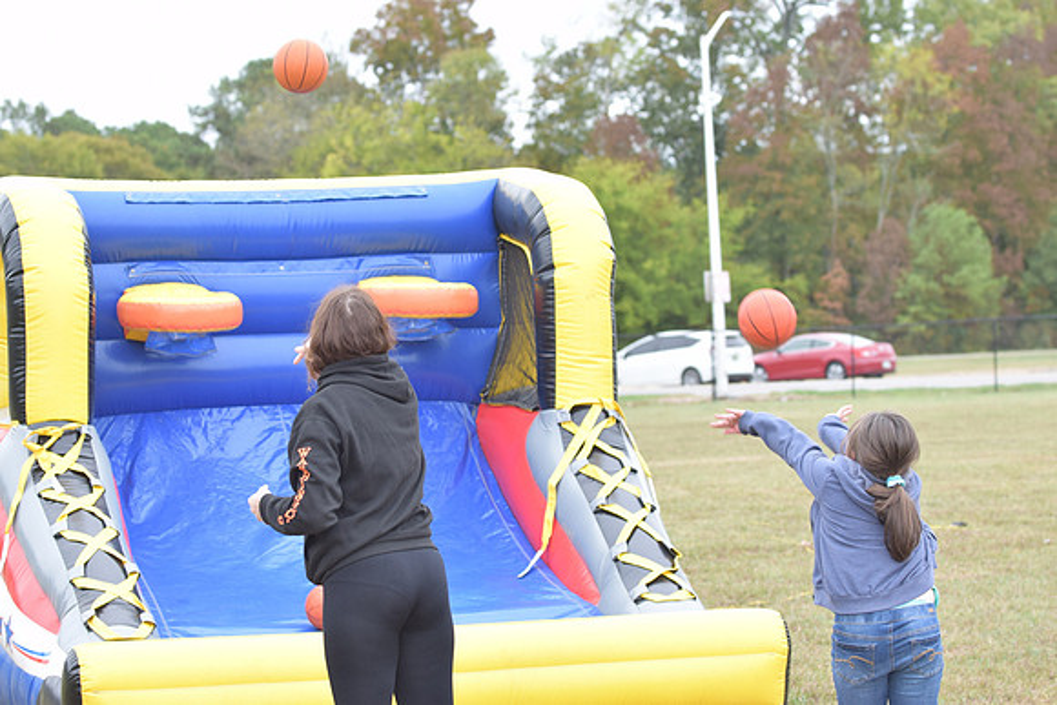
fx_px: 3083
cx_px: 528
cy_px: 352
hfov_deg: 19.5
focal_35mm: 105
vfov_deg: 13.0
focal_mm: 70
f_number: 3.5
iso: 200
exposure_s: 1/250
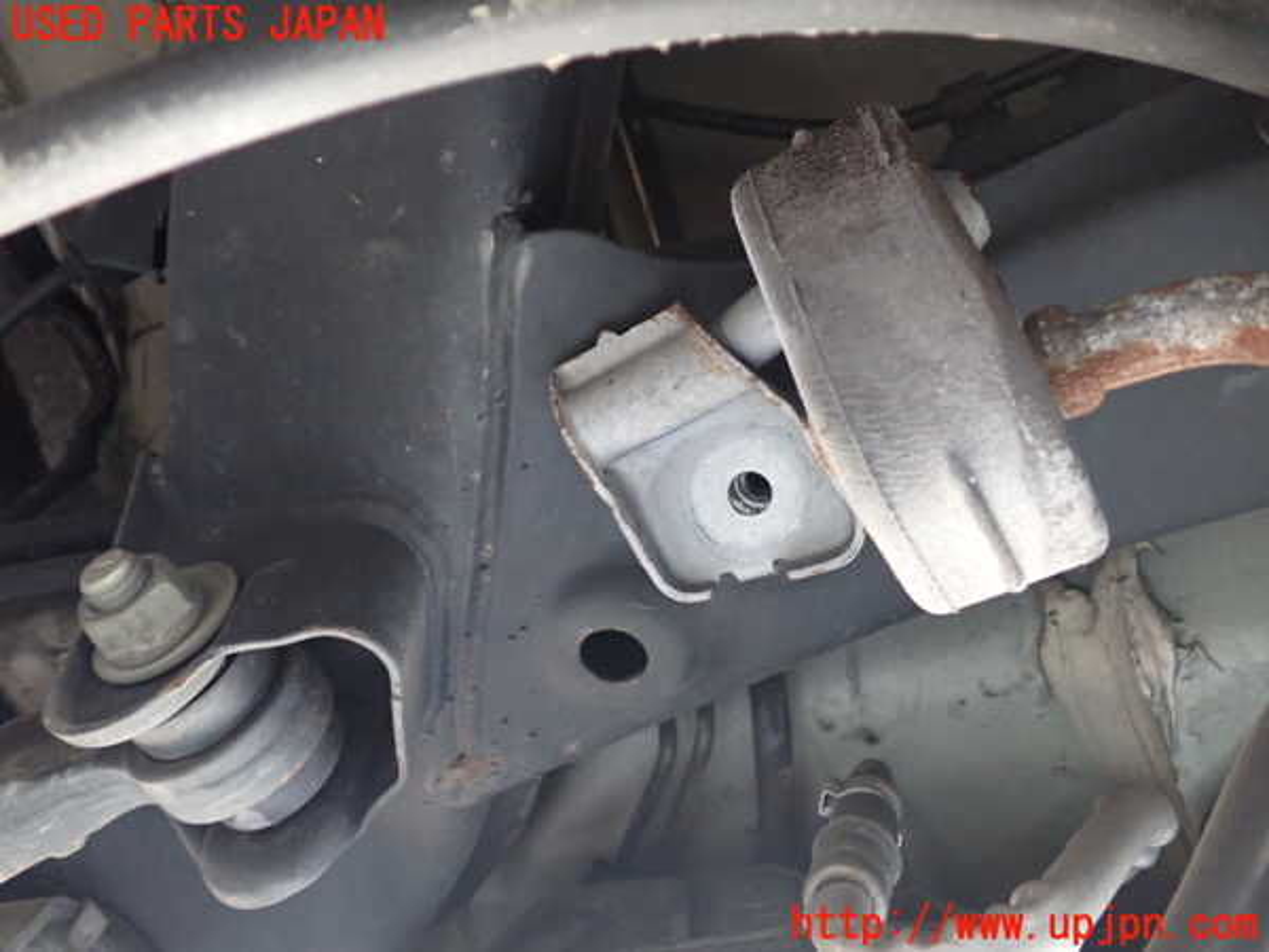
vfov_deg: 46.8
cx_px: 634
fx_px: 1100
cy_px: 476
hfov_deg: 60.0
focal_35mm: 30
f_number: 2.3
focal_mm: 5.4
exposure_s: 1/30
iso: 800
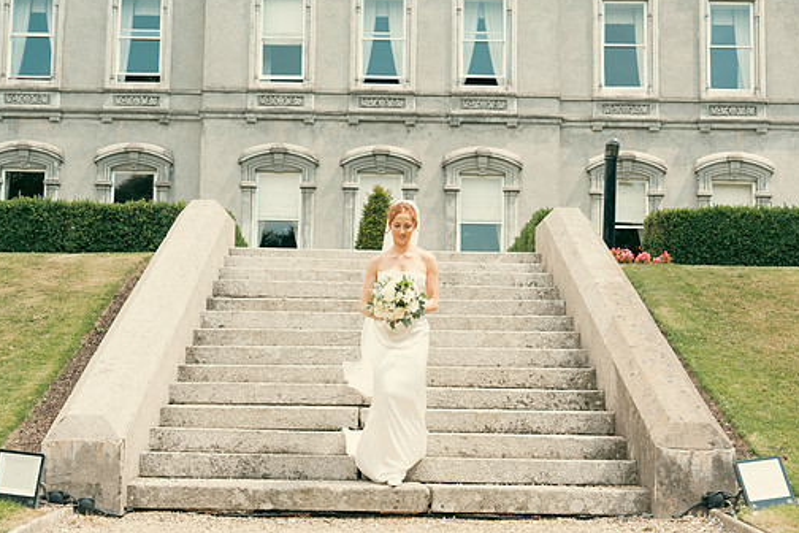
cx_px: 366
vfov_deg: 22.3
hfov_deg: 32.9
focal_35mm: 61
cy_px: 247
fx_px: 1354
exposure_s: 1/160
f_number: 5
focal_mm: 53
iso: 125
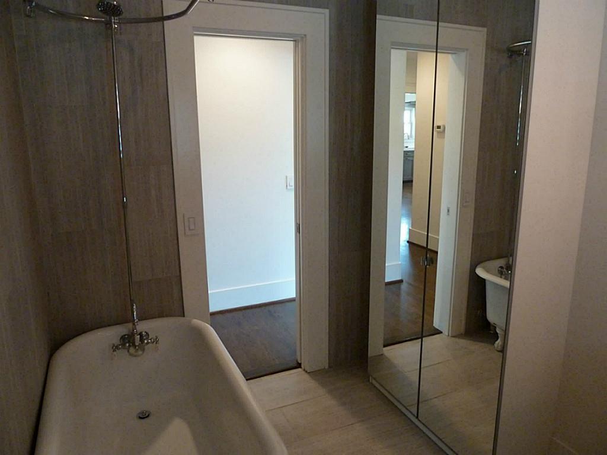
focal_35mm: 25
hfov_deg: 69.4
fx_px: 438
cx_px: 304
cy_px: 228
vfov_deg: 54.9
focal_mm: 4.1
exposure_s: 1/25
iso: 400
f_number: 3.3
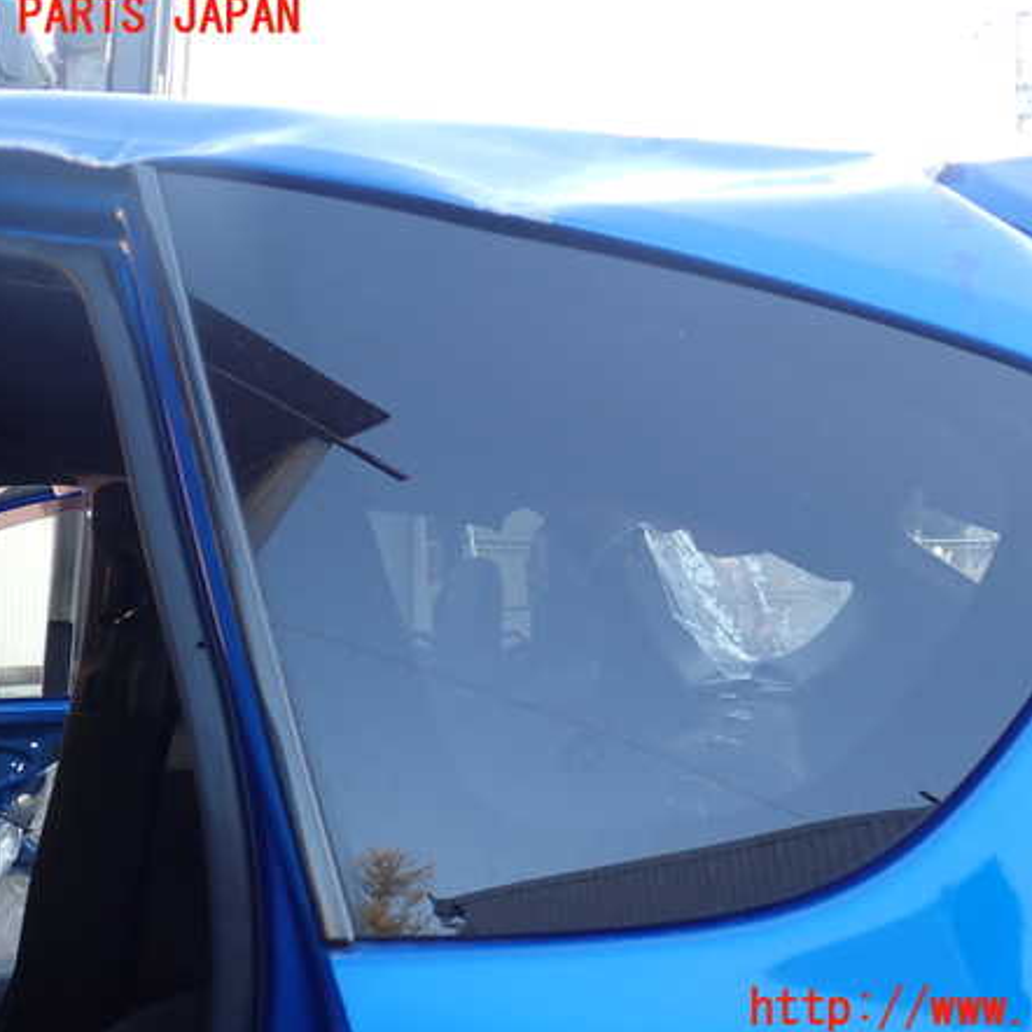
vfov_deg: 46.0
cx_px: 577
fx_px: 1214
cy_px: 514
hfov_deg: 46.0
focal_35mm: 36
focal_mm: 5.4
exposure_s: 1/80
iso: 100
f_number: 2.3
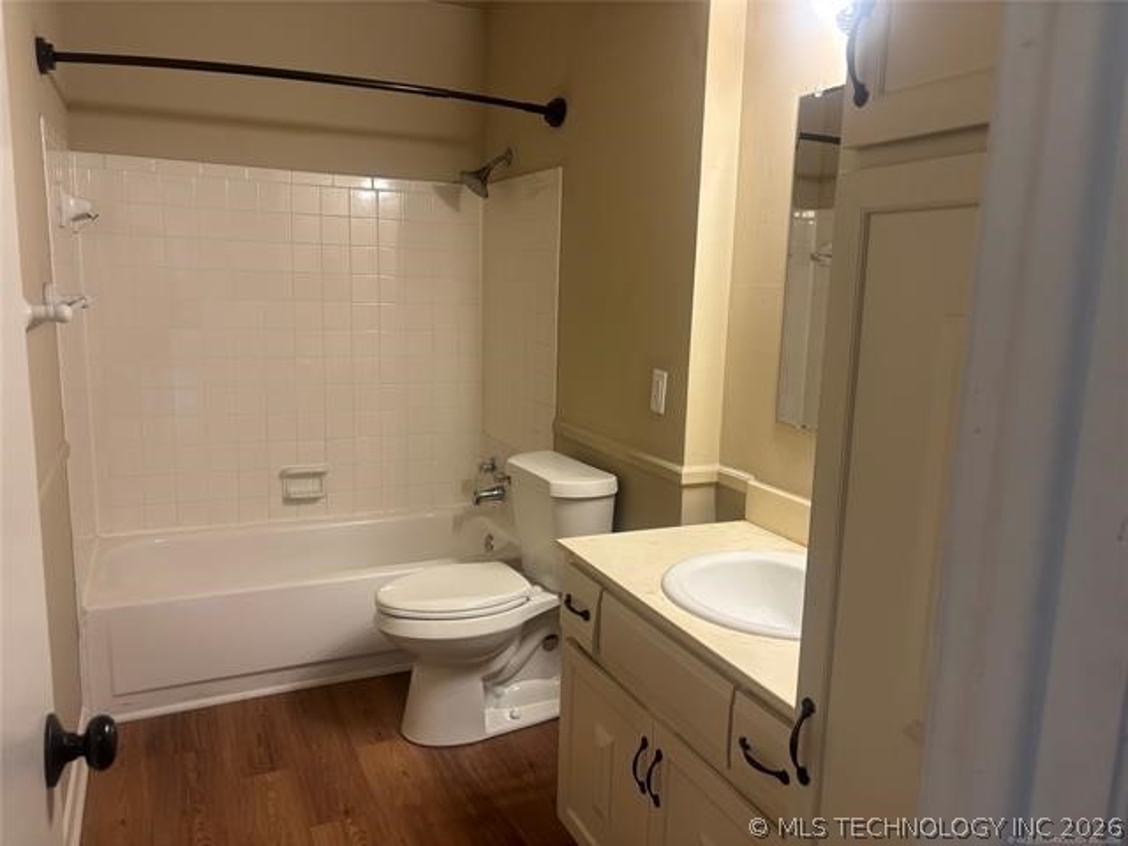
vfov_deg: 53.1
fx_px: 847
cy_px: 423
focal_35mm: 26
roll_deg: -2.3
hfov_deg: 67.3
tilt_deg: -9.9
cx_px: 564
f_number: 1.6
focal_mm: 5.96
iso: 100
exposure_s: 1/60
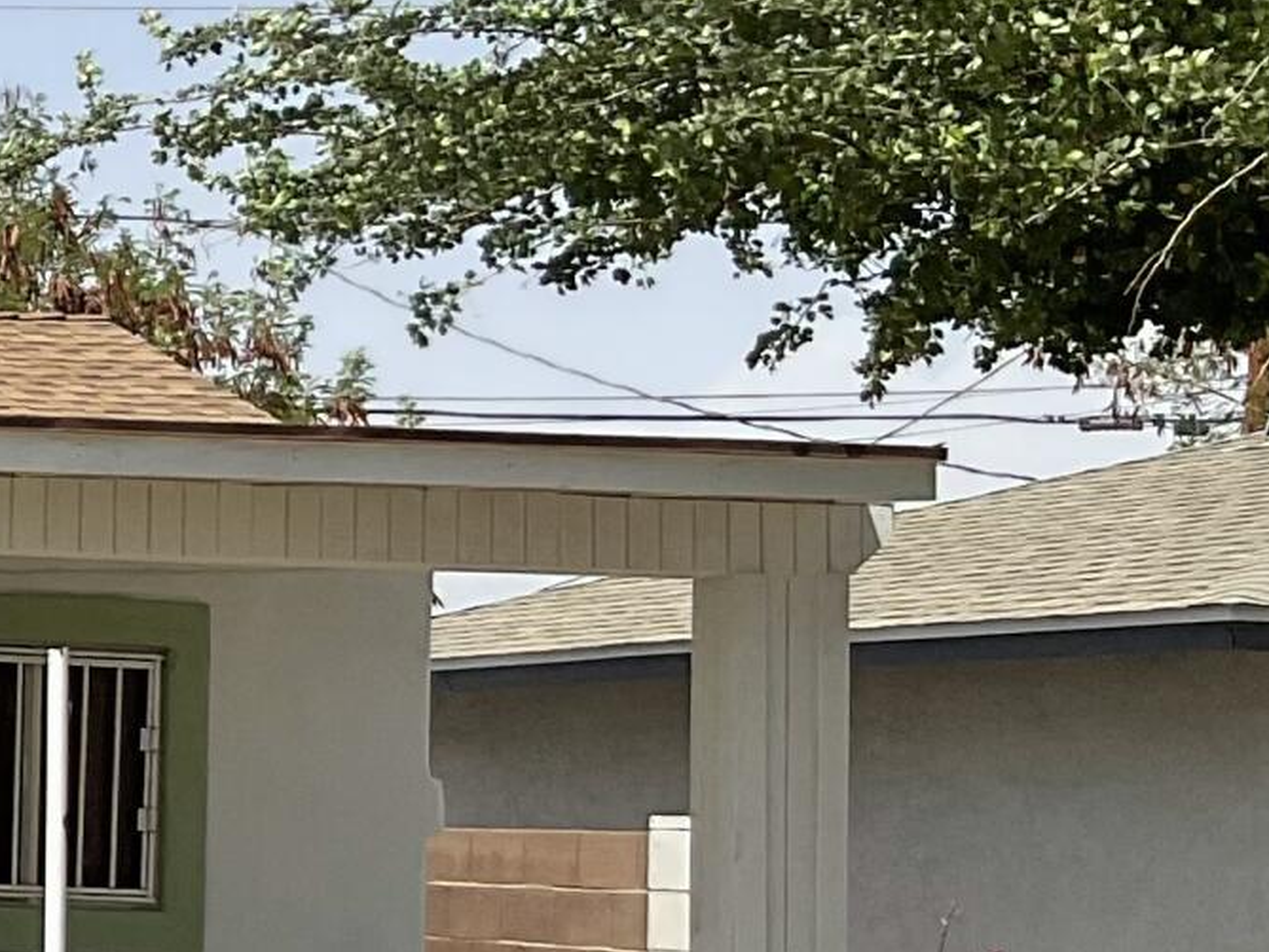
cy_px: 573
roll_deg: -2.0
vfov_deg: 11.4
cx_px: -1212
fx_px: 4767
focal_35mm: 130
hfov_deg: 13.2
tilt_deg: +1.8
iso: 16
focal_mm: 3
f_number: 1.8
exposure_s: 1/2538
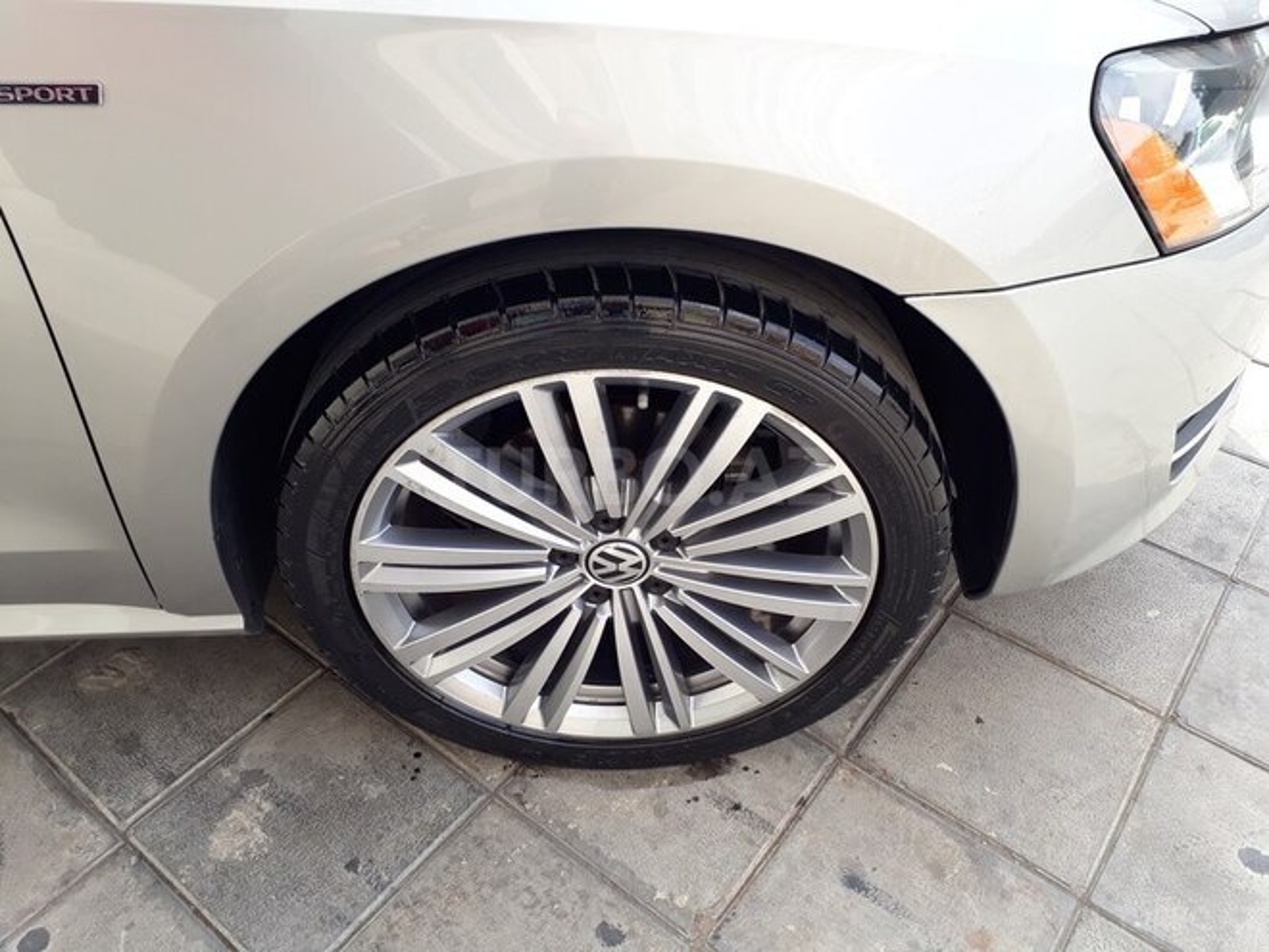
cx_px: 634
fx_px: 990
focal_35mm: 27
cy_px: 476
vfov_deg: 51.4
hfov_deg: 65.3
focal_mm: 3.6
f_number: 1.9
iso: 40
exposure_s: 1/260
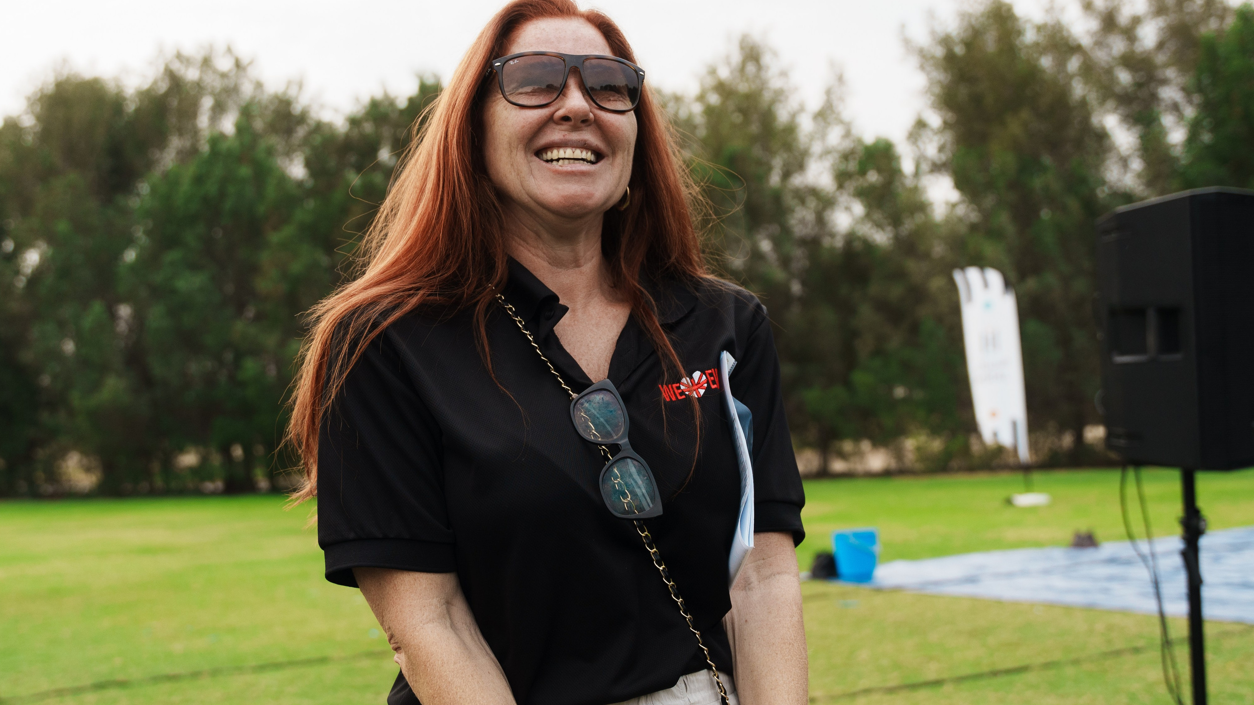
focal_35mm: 49
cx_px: 624
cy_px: 318
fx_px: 1629
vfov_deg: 24.4
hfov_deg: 42.1
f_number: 2.8
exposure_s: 1/1250
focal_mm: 30.7
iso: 400
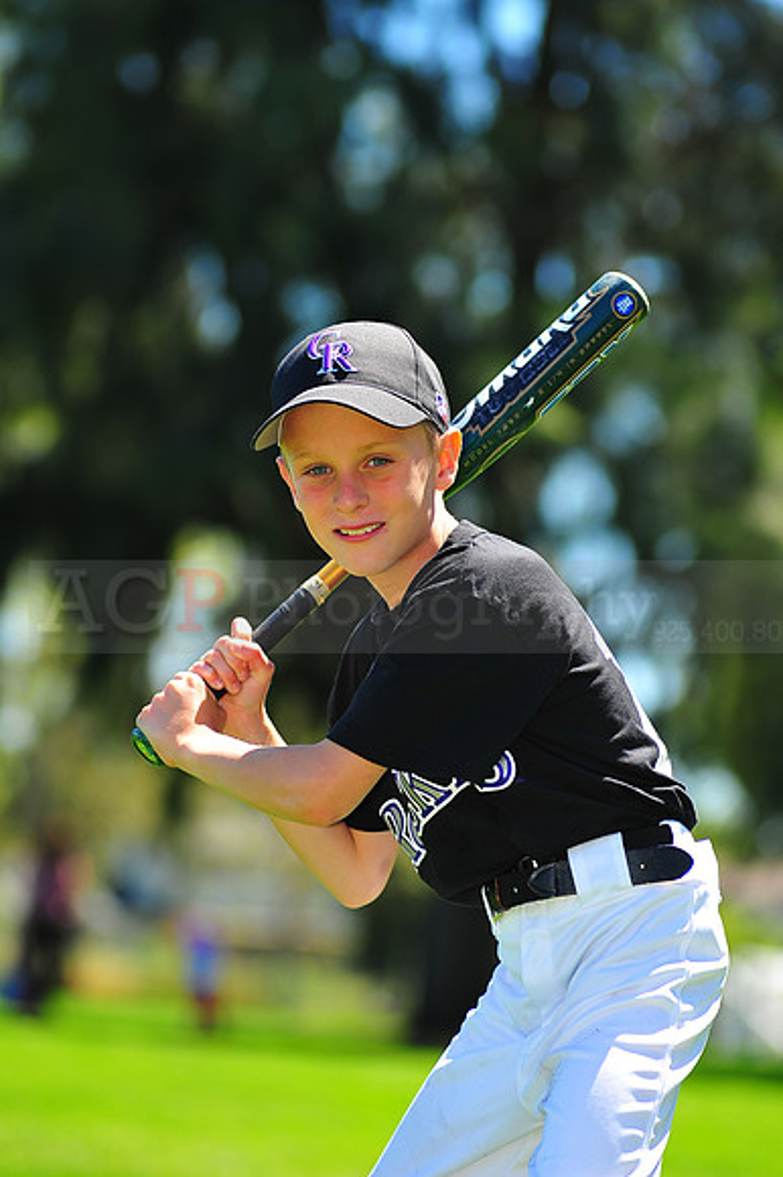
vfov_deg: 11.4
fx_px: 5879
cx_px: 392
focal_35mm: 180
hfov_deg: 7.6
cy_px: 588
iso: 200
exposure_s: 1/500
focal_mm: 180
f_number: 5
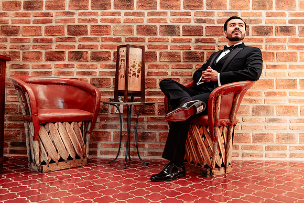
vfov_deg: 38.1
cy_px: 94
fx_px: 293
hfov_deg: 54.8
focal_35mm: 35
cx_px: 147
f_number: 3.5
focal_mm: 32
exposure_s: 1/125
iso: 800
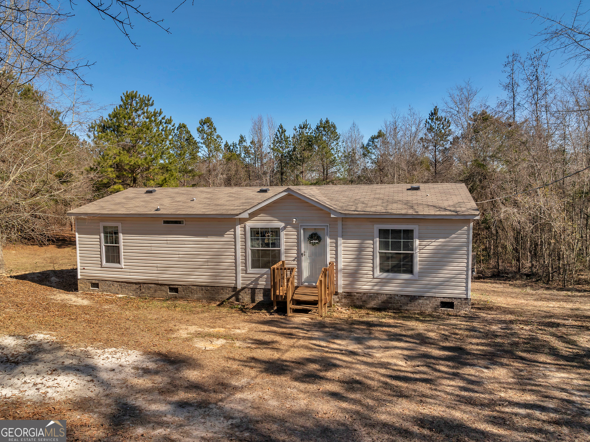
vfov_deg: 56.8
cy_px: 221
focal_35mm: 24
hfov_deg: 71.6
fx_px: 409
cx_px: 295
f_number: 4
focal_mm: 12.29
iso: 100
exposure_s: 1/400
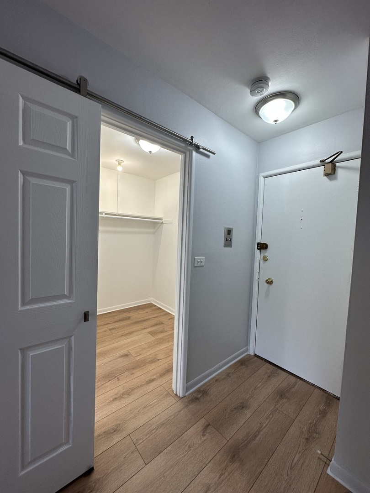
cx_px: 185
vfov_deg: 102.1
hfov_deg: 85.7
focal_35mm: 14
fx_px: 200
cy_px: 246
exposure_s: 1/120
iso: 100
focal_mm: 2.22
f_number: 2.2
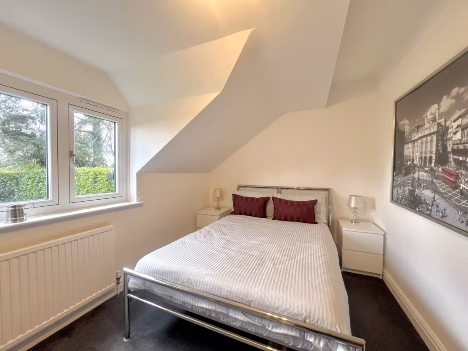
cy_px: 176
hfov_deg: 106.2
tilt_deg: -1.2
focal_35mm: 13
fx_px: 176
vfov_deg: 89.9
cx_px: 234
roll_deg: -0.2
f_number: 1.8
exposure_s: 1/100
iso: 125
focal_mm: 1.57
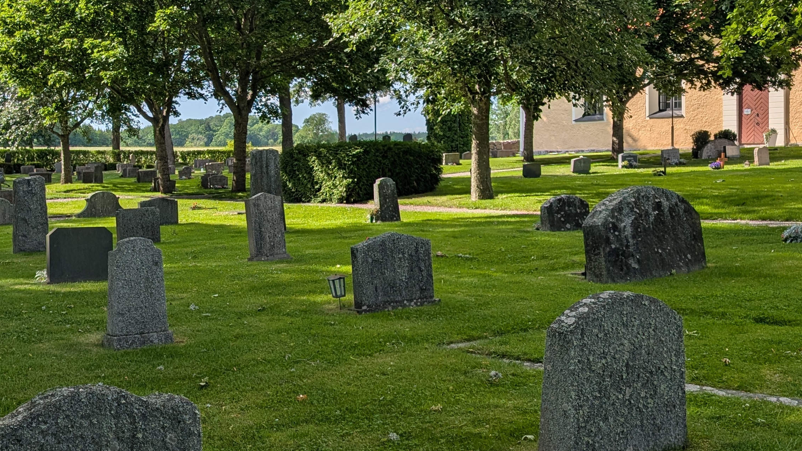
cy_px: 219
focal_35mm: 47
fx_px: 1000
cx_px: 215
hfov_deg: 42.6
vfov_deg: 25.4
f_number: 1.68
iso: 19
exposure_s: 1/992
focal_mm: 6.9
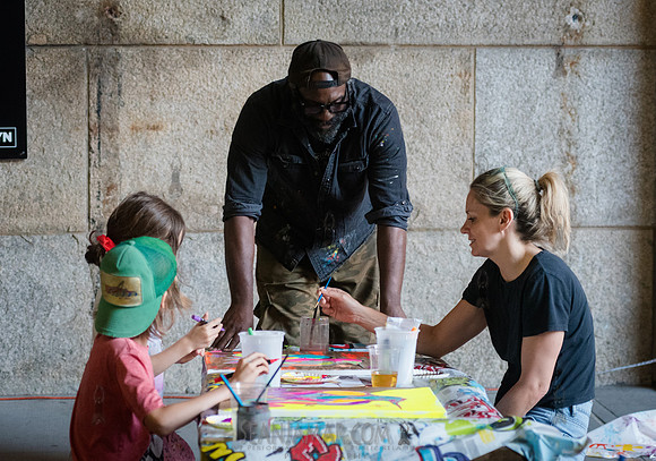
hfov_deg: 20.7
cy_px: 217
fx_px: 1796
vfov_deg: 14.6
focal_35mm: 97
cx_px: 338
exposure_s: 1/160
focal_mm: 80
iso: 5000
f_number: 4
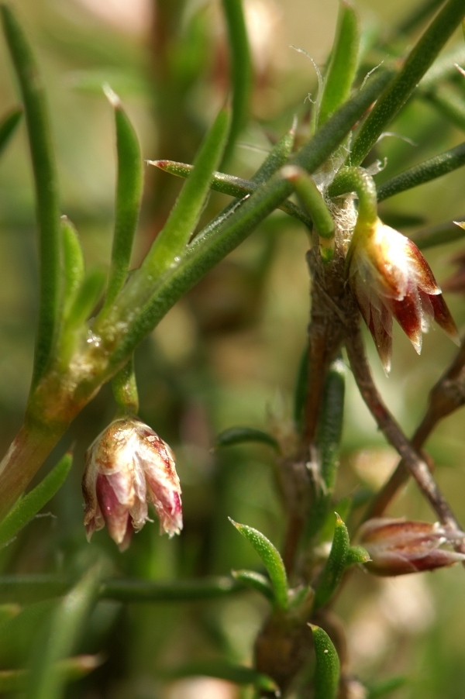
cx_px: 232
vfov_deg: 13.7
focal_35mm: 150
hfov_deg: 9.1
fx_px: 2910
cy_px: 350
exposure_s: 1/125
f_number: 5
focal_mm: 100
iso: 100
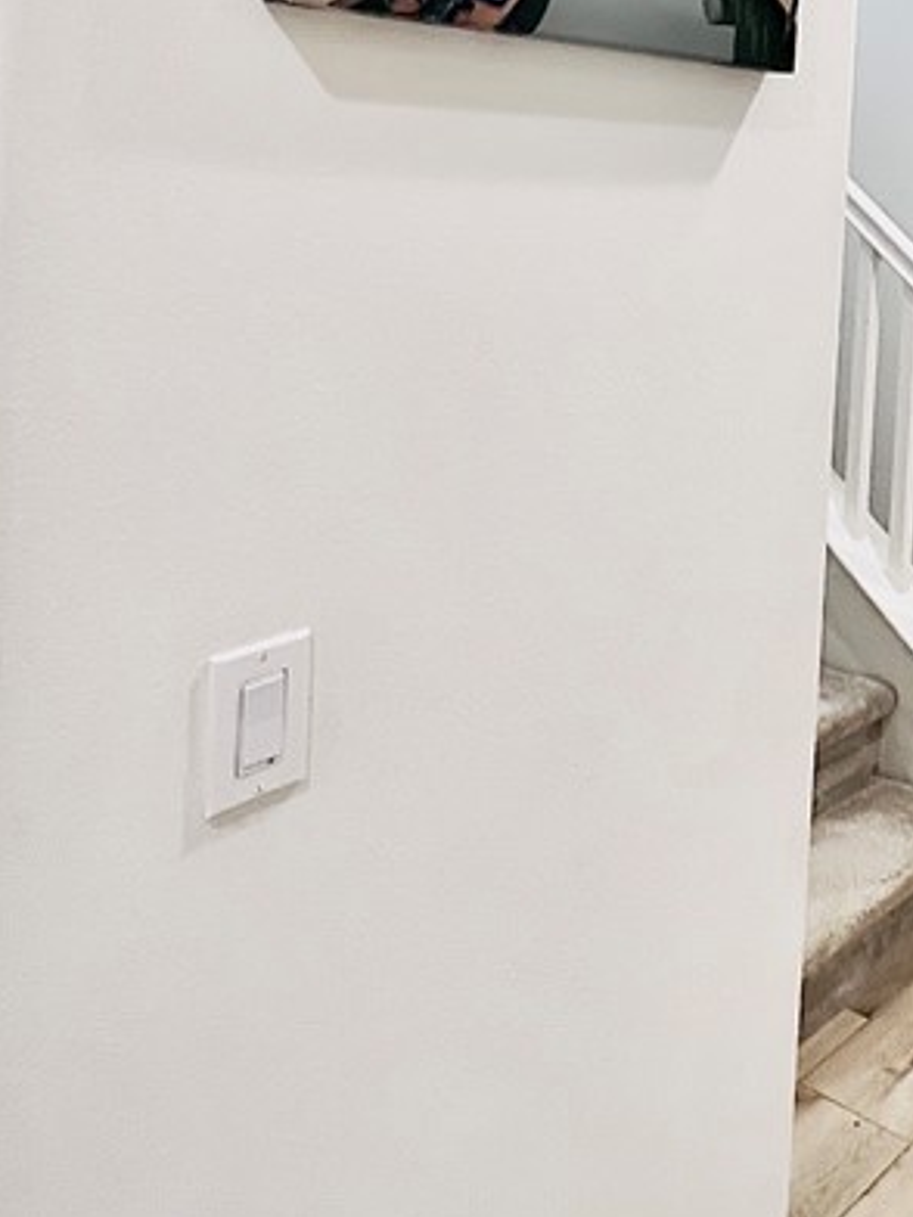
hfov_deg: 35.4
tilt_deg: -0.6
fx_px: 1196
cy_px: 192
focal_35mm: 34
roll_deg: -3.6
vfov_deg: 49.7
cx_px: 1015
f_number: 1.8
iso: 200
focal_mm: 1.57
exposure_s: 1/120
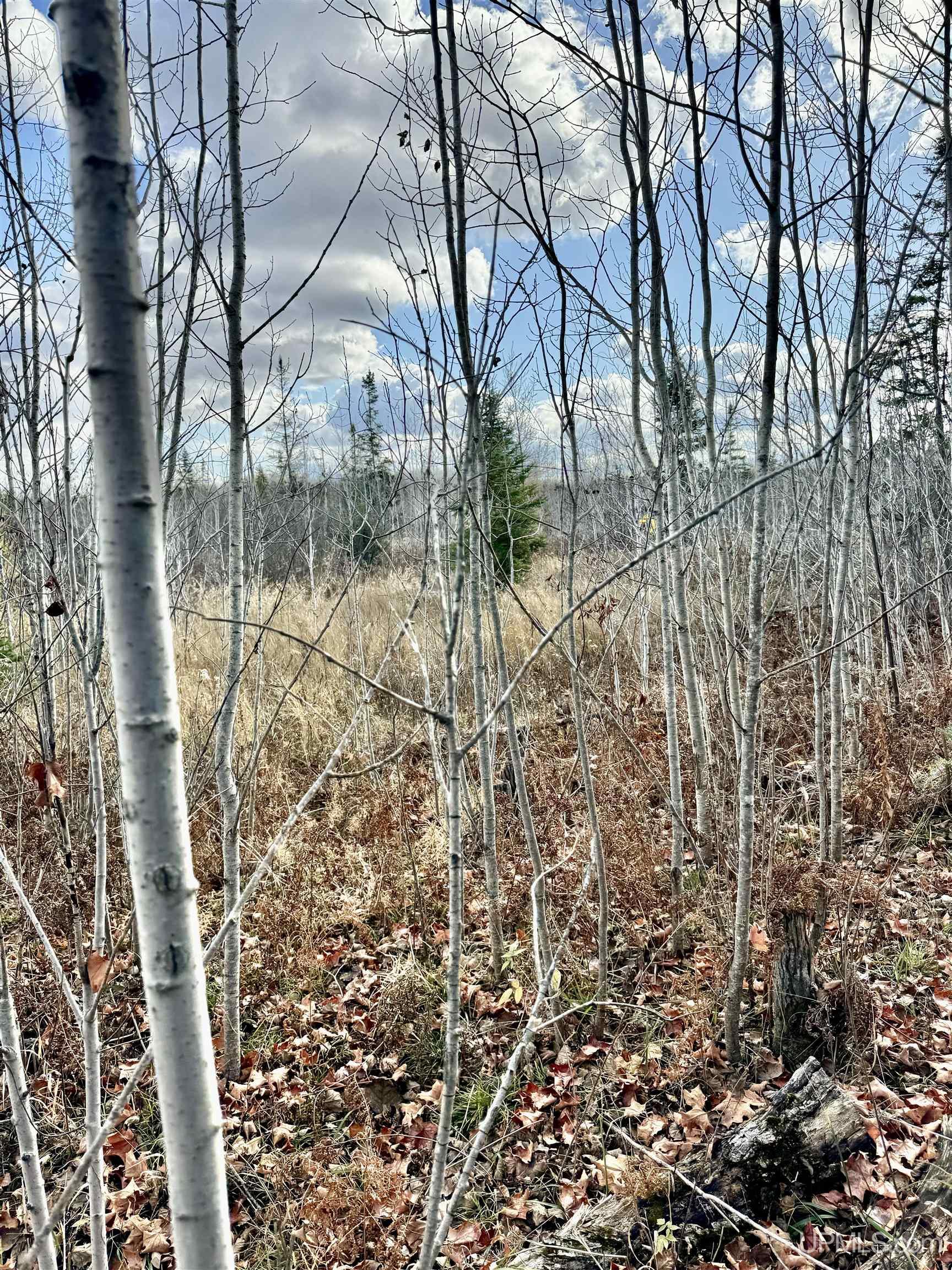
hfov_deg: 56.8
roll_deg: +4.0
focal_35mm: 24
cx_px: 476
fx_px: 880
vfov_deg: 71.6
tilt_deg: -7.9
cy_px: 635
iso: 80
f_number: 1.78
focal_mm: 6.76
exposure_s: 1/2710
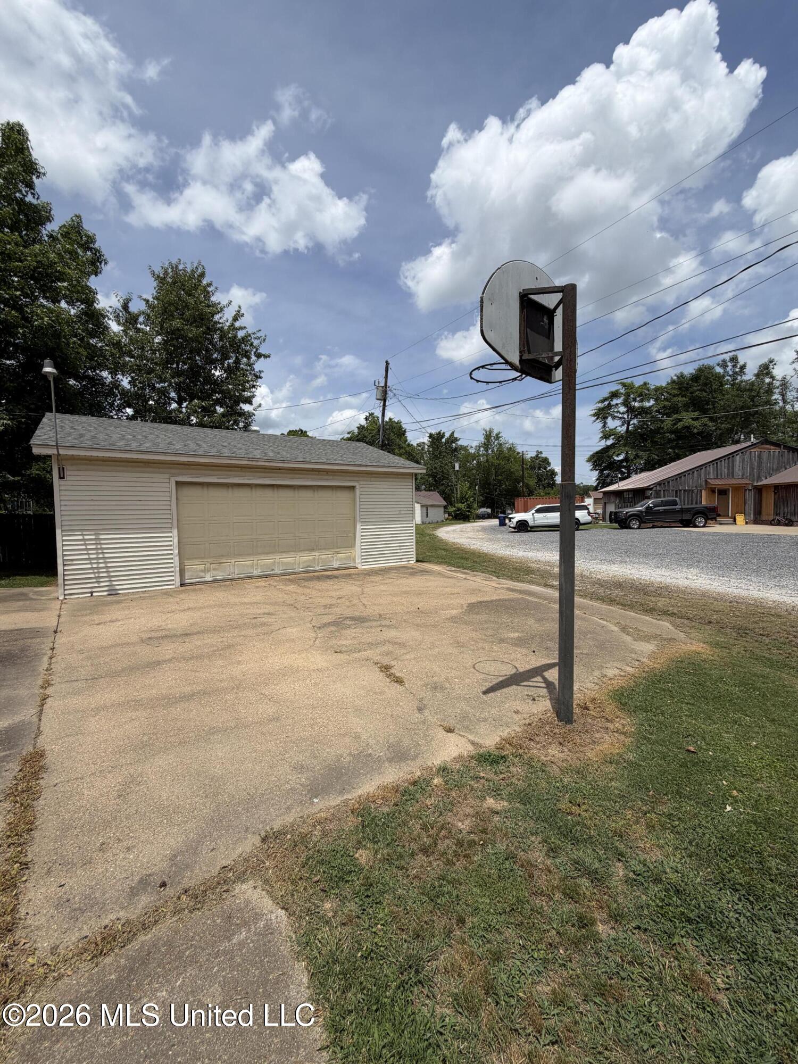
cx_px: 399
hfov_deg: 85.7
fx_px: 430
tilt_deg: -2.5
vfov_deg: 102.1
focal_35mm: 14
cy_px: 532
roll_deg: +0.8
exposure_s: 1/1534
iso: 20
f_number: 2.2
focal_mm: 2.22
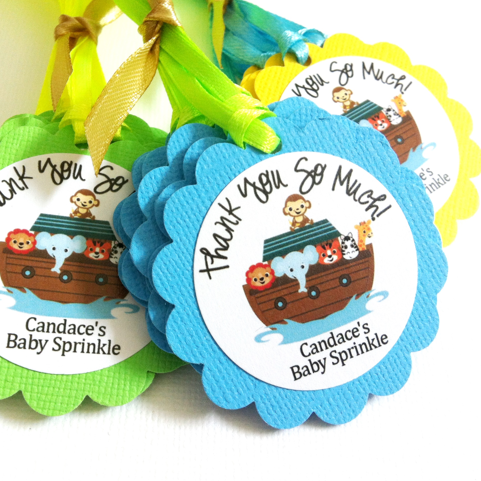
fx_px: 660
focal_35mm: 42
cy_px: 240
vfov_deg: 40.0
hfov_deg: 39.9
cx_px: 199
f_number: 2.8
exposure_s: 1/15
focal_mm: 3.85
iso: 100
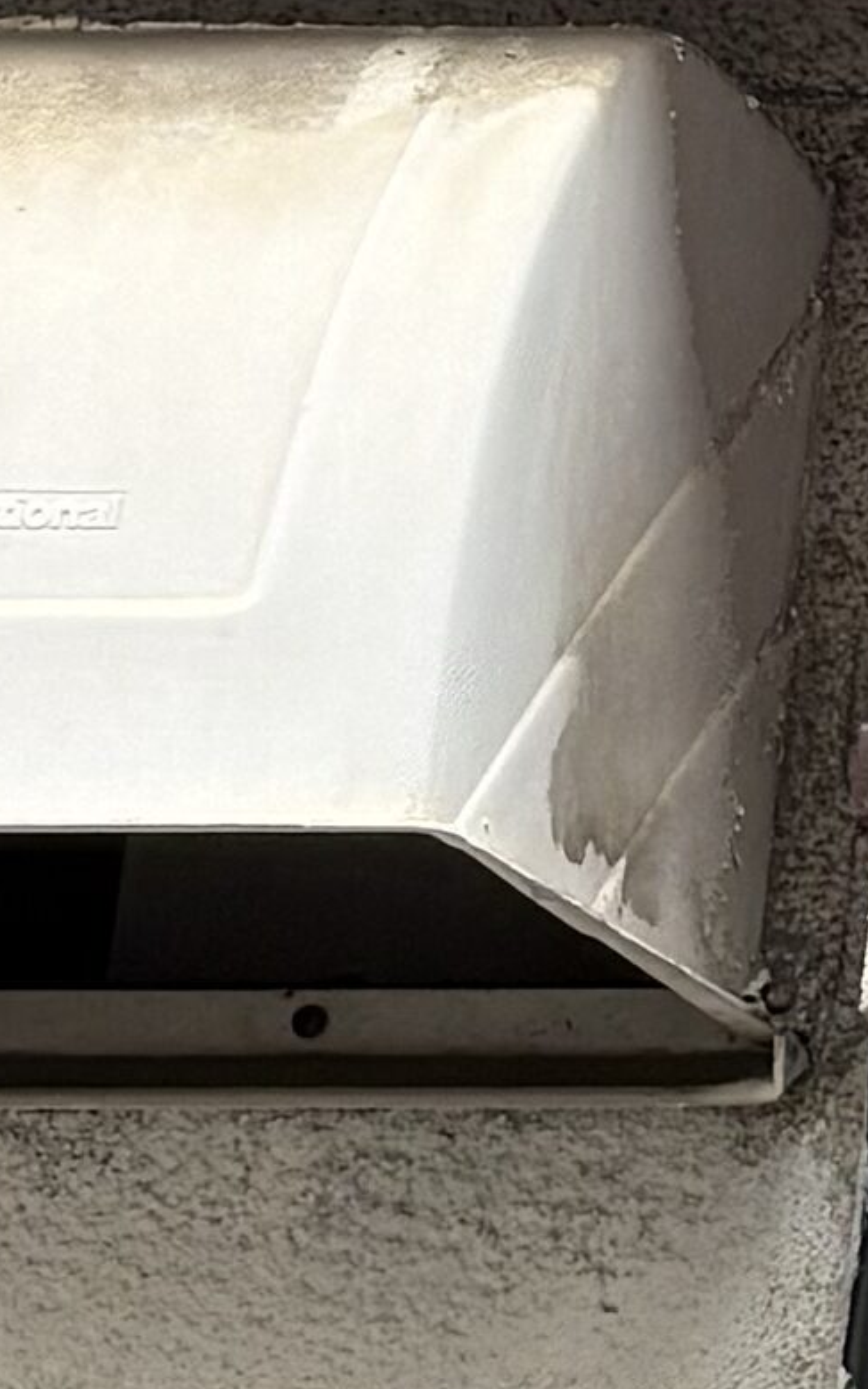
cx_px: 3224
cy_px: 23
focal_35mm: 202
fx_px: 7644
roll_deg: -0.1
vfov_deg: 10.3
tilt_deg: +23.7
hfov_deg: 5.7
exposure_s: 1/232
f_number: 1.6
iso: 64
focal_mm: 5.96
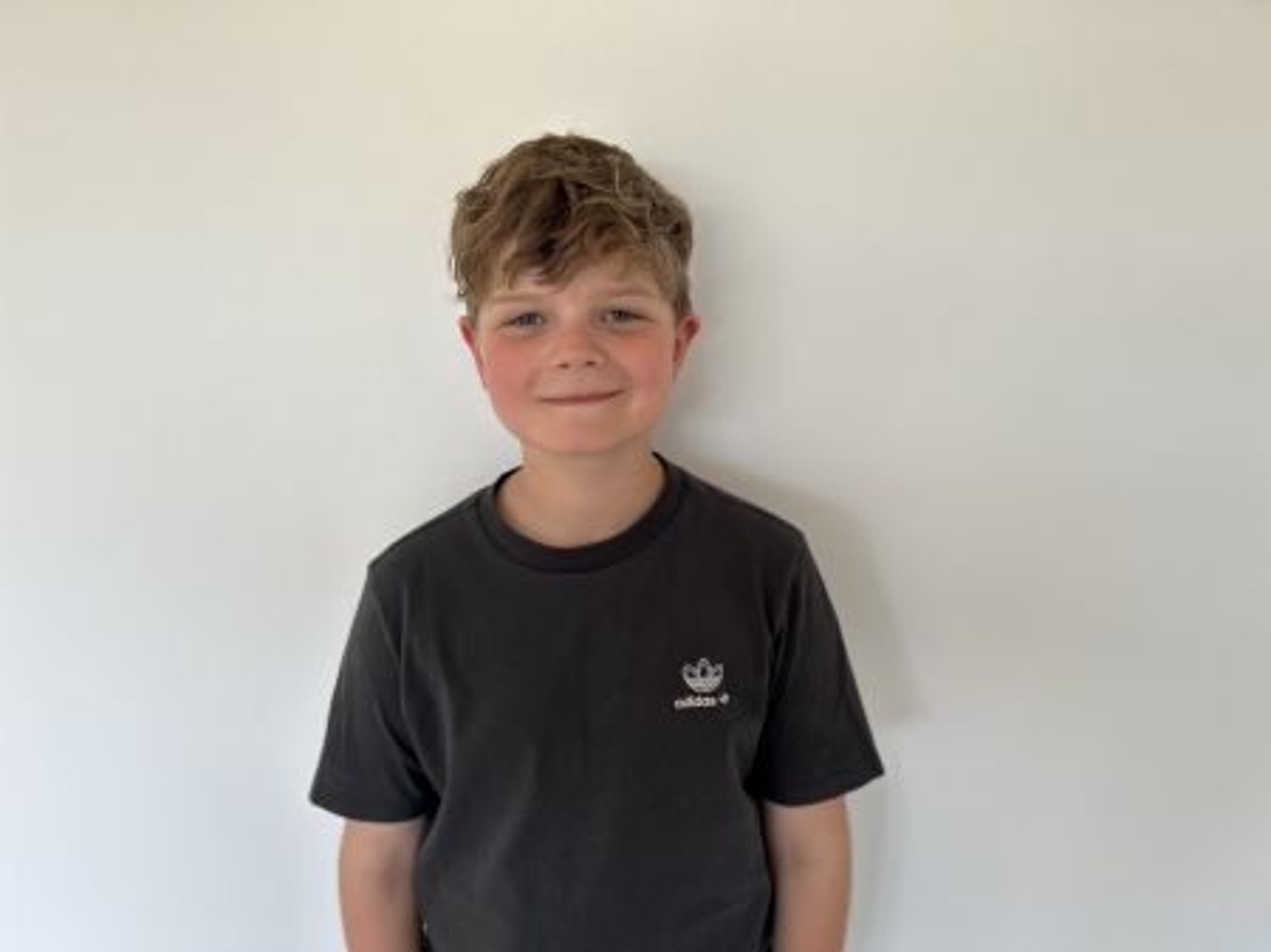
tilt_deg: -15.7
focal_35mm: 26
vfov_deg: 53.0
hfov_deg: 67.3
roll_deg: -1.4
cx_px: 636
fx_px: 954
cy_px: 476
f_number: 1.5
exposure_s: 1/121
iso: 32
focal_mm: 5.7
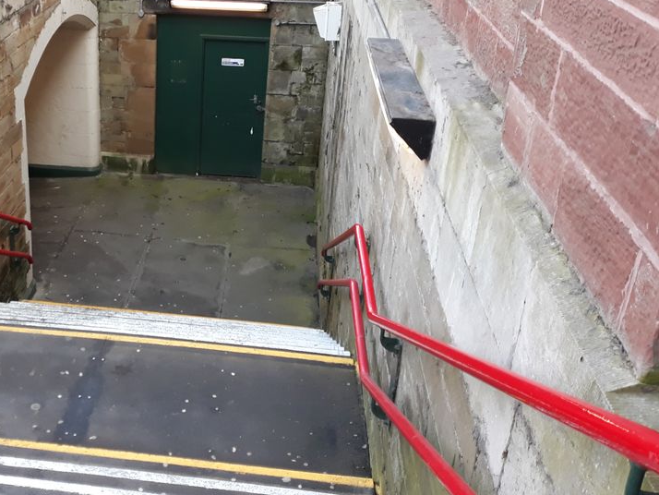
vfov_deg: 34.1
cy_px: 170
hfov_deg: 43.4
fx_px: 800
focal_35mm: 42
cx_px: 168
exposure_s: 1/50
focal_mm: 3.71
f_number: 1.7
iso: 64
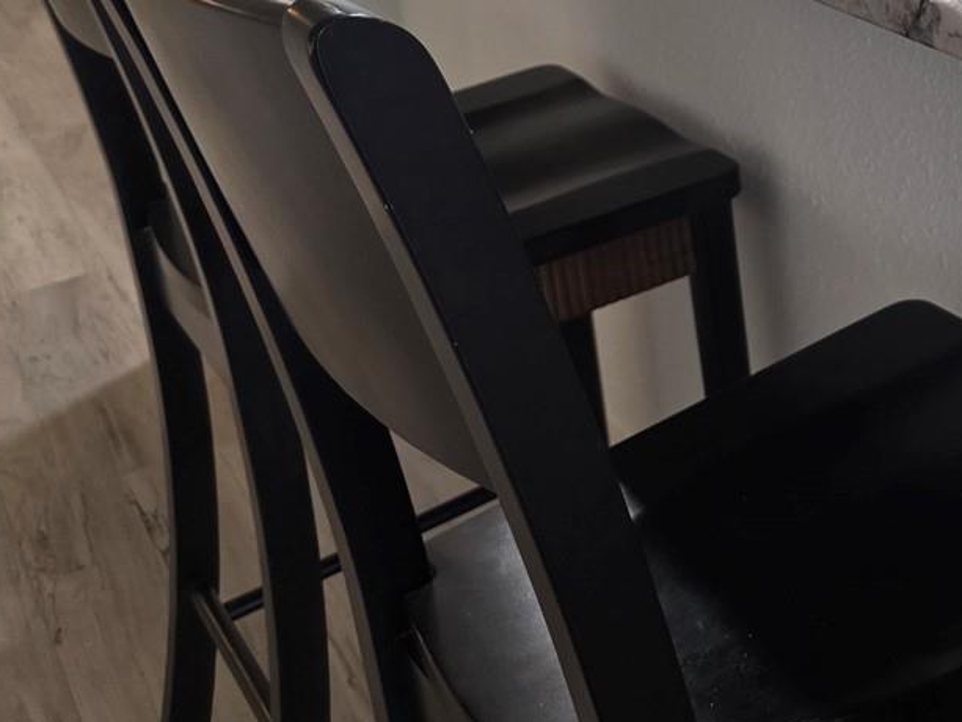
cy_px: -138
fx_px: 1668
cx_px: 1136
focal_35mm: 60
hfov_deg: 28.3
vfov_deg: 22.5
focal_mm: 6.3
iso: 200
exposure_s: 1/120
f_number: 1.7
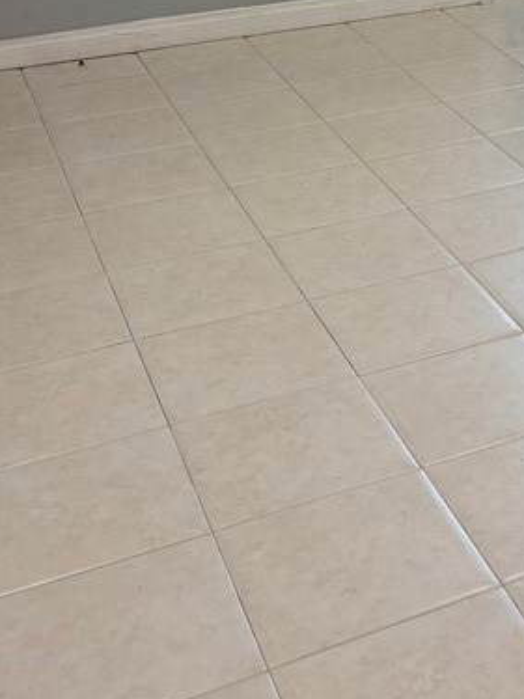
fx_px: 1434
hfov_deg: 19.3
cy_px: -71
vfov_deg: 25.4
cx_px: 655
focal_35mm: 71
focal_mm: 5.96
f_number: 1.6
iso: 64
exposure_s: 1/120
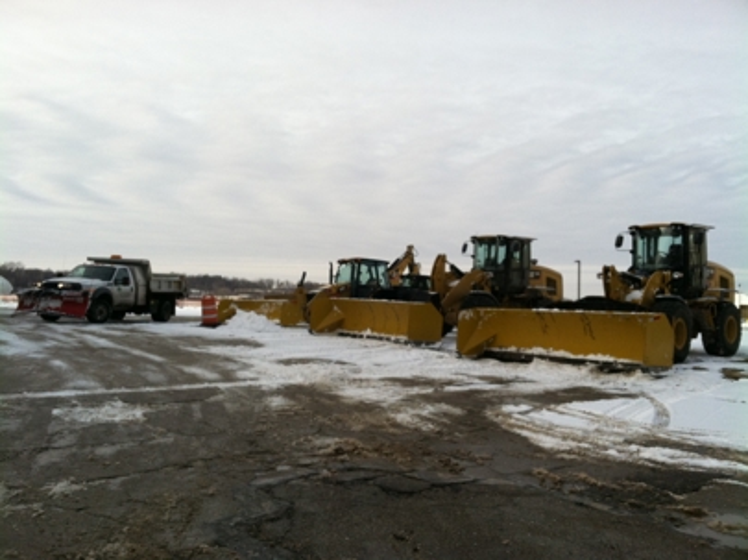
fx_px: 756
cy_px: 280
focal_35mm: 35
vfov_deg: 40.6
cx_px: 374
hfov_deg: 52.7
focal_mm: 3.85
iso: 80
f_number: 2.8
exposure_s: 1/1317
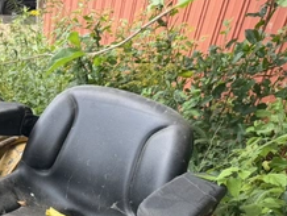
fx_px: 365
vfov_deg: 31.6
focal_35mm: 44
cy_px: 190
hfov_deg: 39.6
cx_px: 25
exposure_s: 1/393
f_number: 1.78
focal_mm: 6.76
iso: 80
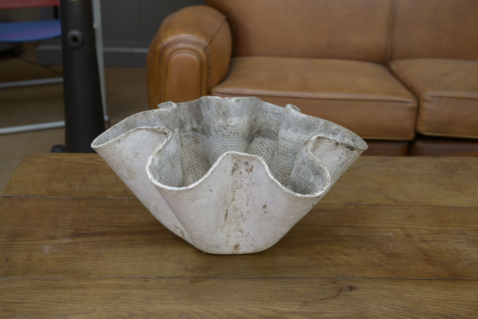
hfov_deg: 35.6
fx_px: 744
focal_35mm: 56
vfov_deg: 24.2
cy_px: 160
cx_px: 239
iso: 320
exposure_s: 1/50
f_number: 5.6
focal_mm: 56
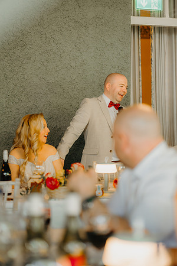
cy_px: 133
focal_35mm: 85
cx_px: 88
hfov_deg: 16.1
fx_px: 627
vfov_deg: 23.9
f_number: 2.2
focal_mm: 85
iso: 800
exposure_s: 1/200
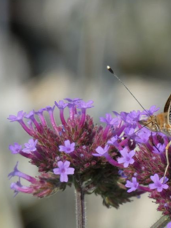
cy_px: 117
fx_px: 3629
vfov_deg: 3.6
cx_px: 165
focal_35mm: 551
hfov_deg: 2.7
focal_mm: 66.7
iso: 80
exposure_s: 1/250
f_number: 5.6
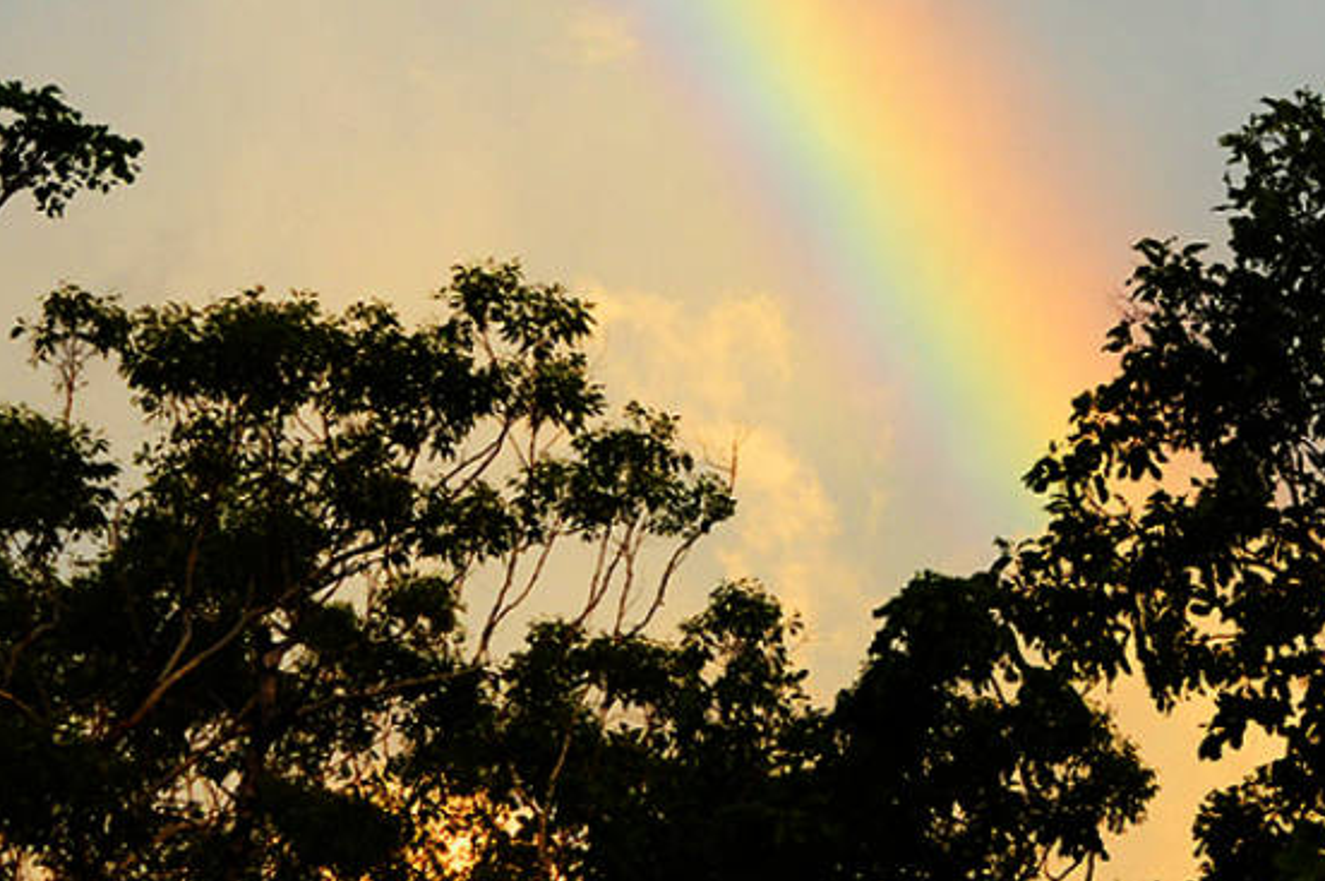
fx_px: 8200
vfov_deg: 6.1
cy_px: 181
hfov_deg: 9.2
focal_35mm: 223
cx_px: 905
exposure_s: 1/320
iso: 400
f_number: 8
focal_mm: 82
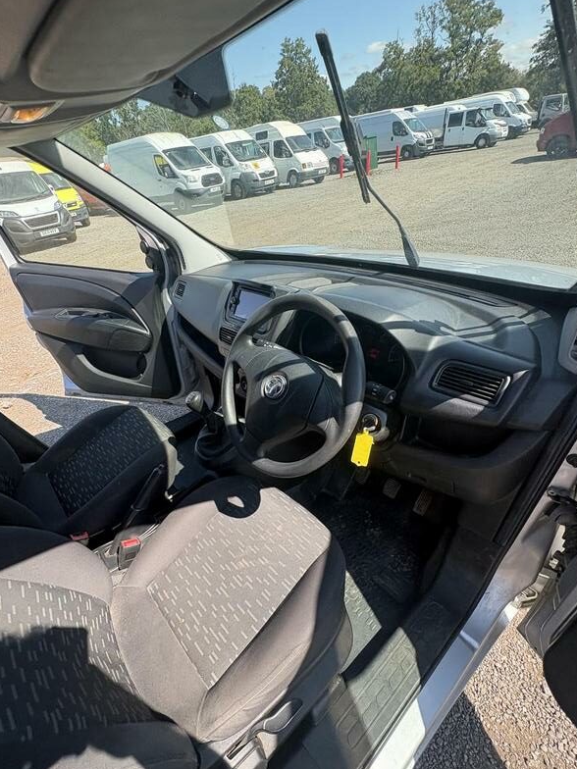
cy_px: 414
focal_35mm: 16
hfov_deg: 78.1
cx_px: 278
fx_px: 356
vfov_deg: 94.3
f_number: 2.2
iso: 40
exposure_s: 1/217
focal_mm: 2.22
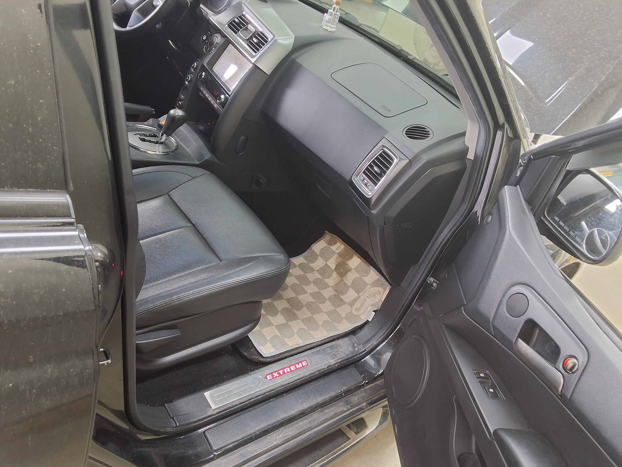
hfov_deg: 63.4
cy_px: 234
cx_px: 311
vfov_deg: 49.7
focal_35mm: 28
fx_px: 503
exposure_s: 1/40
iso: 200
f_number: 1.9
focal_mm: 2.91
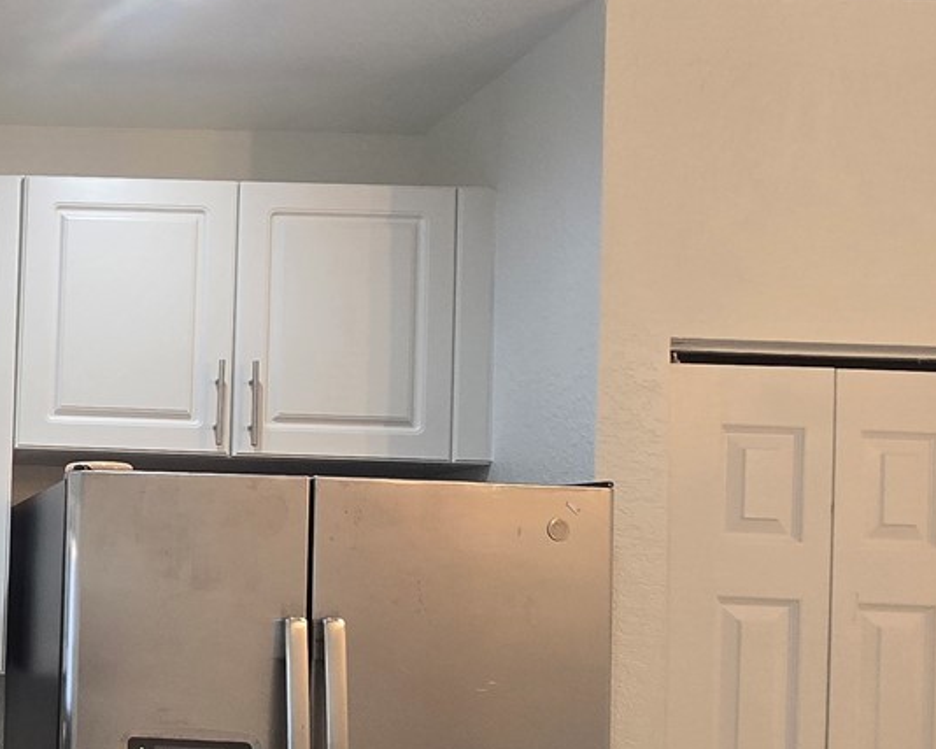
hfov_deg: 37.4
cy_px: 547
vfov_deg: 38.3
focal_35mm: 38
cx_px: -163
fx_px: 1052
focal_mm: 2.2
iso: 100
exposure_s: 1/60
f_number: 2.2
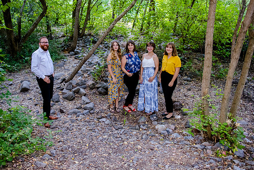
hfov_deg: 58.6
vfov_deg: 41.1
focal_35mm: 32
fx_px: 226
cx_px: 115
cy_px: 79
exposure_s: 1/100
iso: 2500
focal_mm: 27
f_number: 2.8
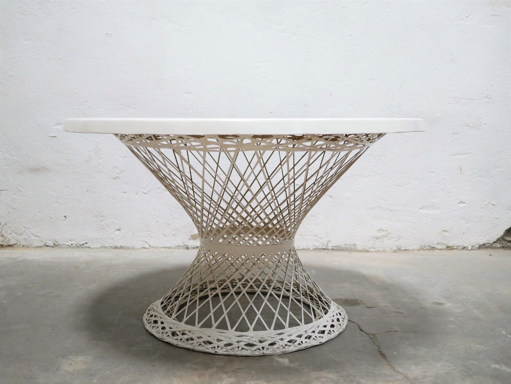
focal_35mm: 40
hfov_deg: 46.8
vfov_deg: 36.0
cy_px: 192
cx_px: 256
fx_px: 591
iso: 1600
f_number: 1.7
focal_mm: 20
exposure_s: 1/60
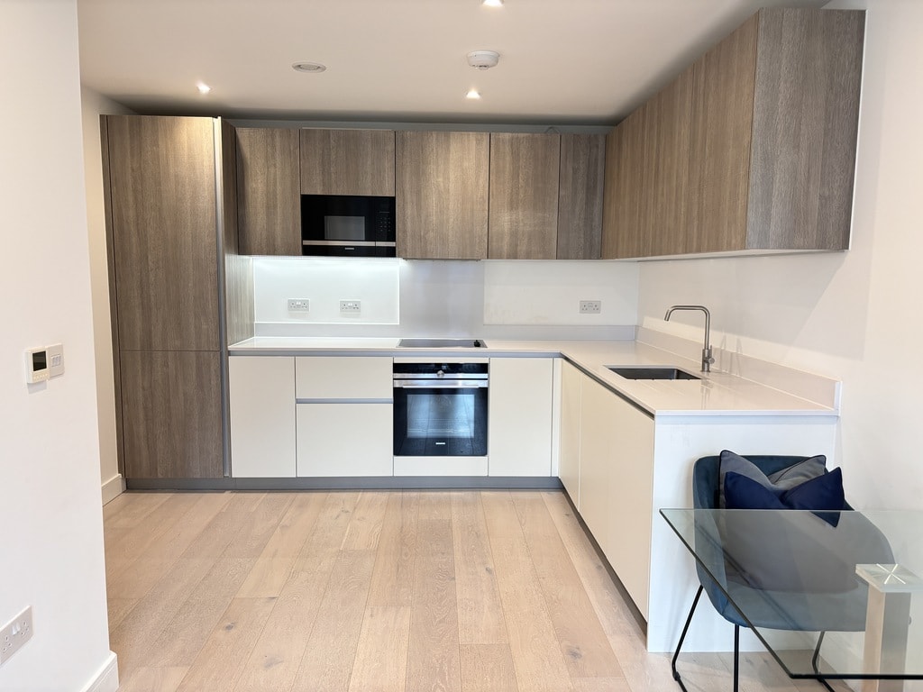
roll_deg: -1.1
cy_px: 346
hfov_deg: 67.3
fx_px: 693
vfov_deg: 53.1
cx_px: 462
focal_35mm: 26
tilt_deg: -6.9
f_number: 1.6
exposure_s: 1/100
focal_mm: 5.96
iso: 125
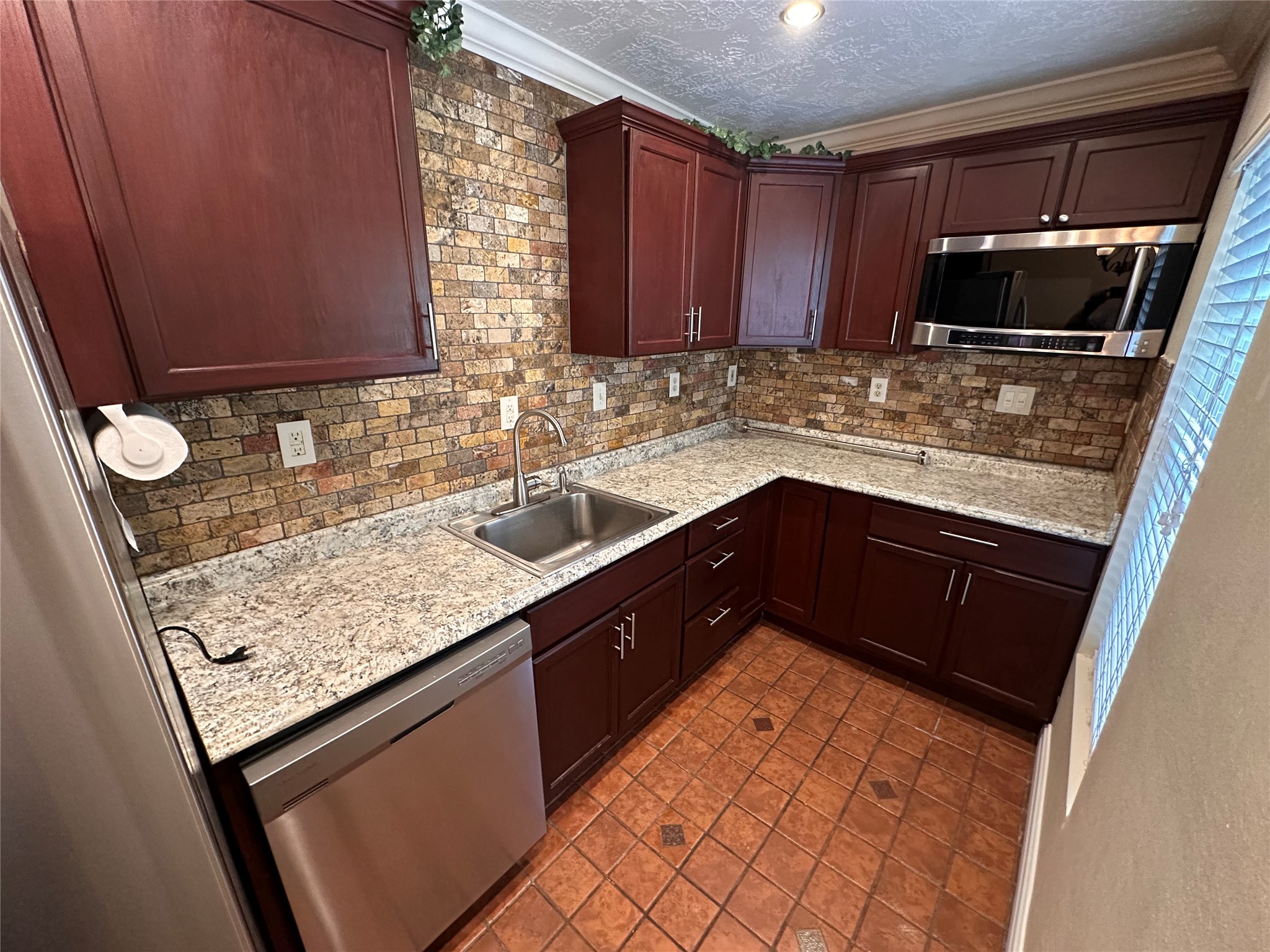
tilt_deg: -17.8
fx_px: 514
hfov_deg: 102.1
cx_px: 635
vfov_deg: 85.7
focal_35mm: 14
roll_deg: +0.0
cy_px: 476
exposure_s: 1/60
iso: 500
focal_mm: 2.22
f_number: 2.2
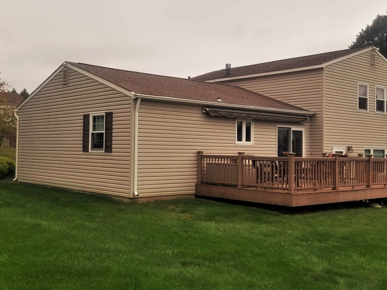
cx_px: 207
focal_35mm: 33
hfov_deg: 55.3
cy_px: 131
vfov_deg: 42.9
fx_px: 369
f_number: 1.7
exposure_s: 1/1045
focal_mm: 4.25
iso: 50
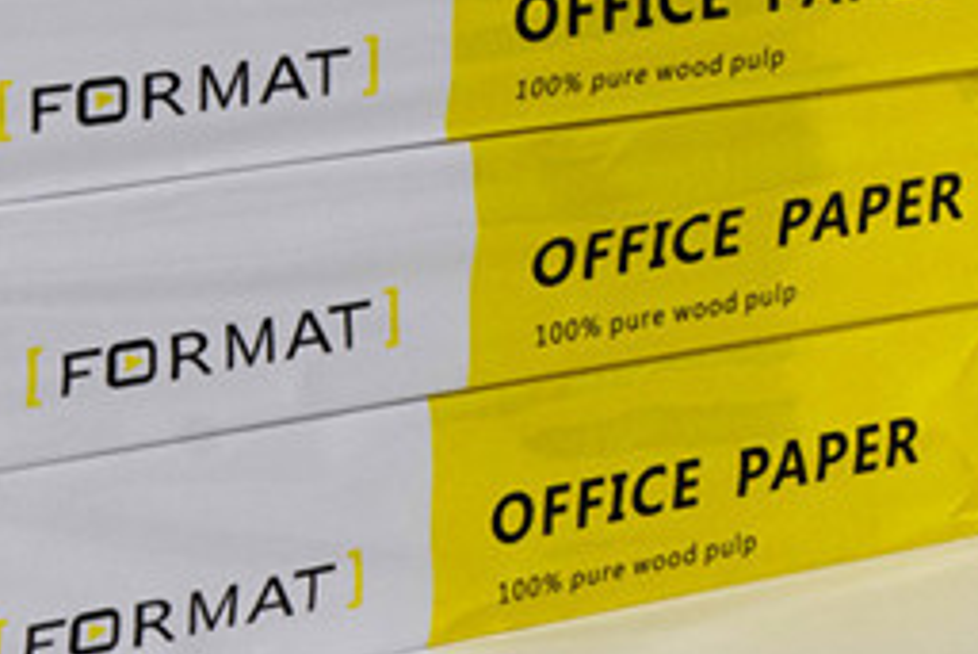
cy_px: -348
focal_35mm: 281
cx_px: 879
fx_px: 7638
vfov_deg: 4.9
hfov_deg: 7.3
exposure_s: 1/100
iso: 800
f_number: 7.1
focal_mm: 60
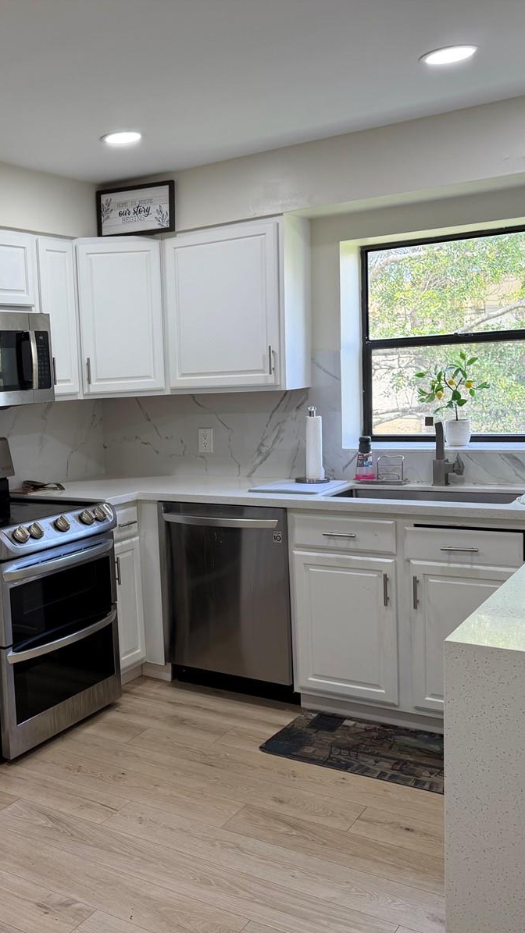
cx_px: 41
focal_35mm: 35
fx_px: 866
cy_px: 467
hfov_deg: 31.9
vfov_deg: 56.6
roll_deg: +3.3
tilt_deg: -6.8
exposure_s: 1/120
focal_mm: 6.76
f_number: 1.78
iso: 80
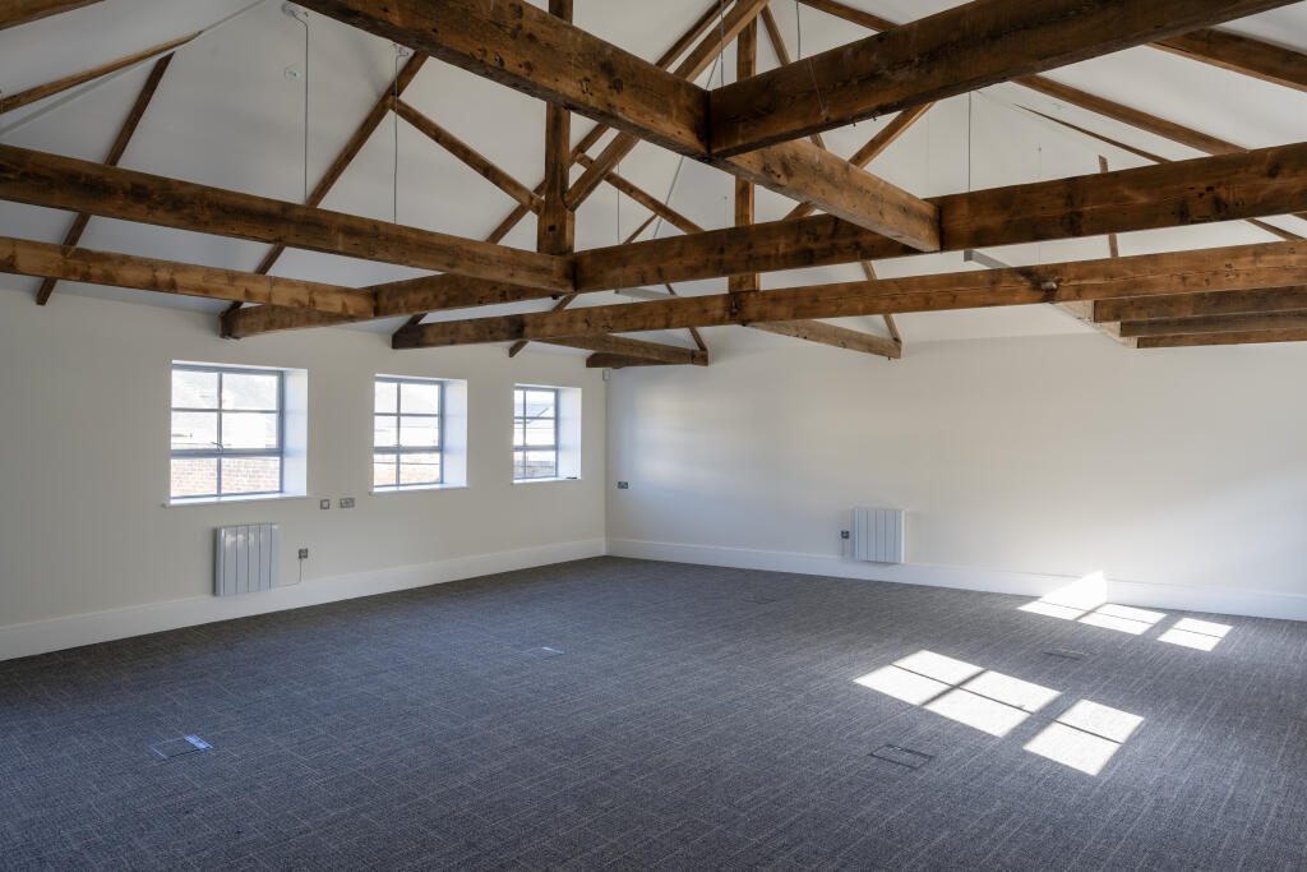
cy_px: 436
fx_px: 835
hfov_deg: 76.1
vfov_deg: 55.1
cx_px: 654
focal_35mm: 23
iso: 100
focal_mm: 23
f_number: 11
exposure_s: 1/4
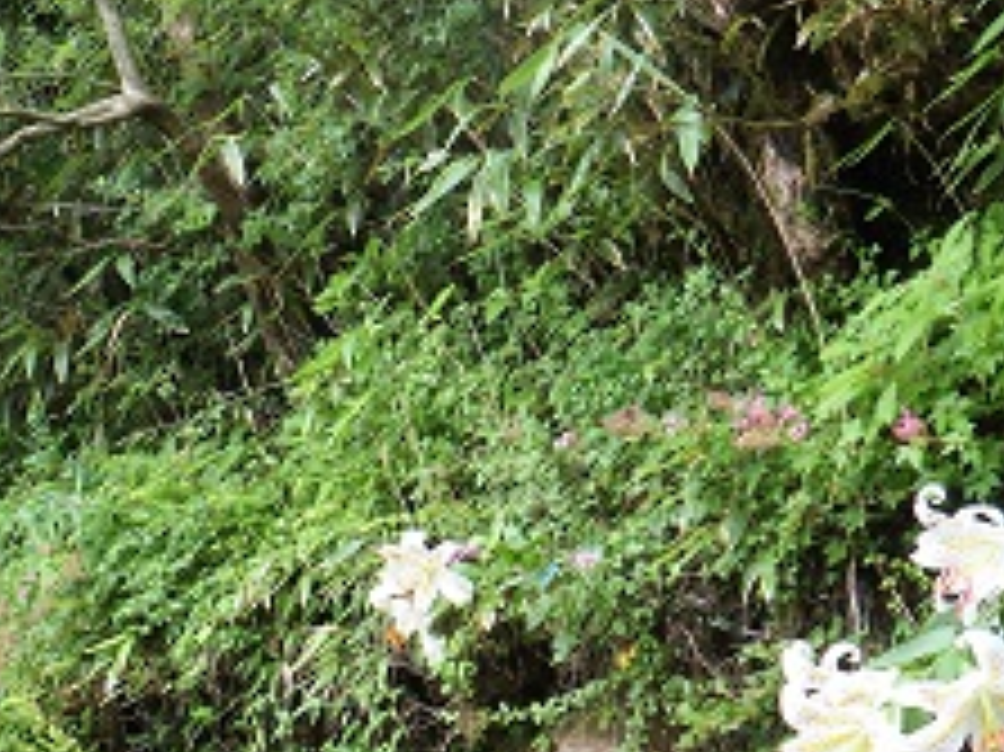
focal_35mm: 58
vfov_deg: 24.3
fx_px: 1681
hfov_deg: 33.2
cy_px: 720
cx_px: 407
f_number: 3.5
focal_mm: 5
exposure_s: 1/60
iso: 125
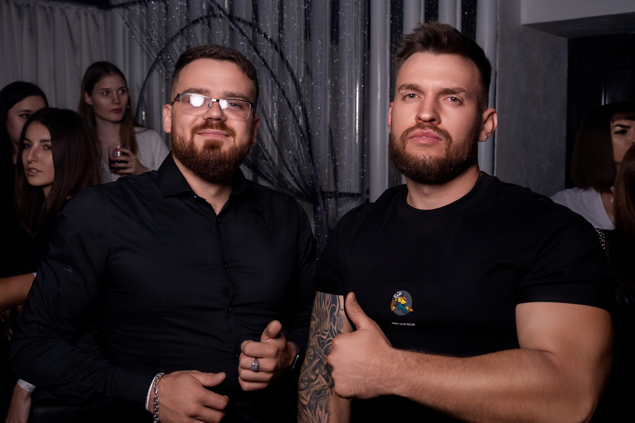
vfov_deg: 31.7
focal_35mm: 42
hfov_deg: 46.2
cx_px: 313
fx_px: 745
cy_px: 183
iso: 1000
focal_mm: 31
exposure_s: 1/250
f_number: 5
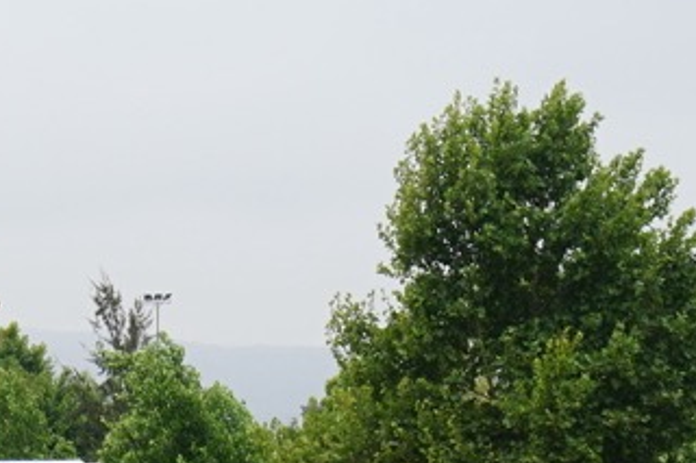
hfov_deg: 11.2
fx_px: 3478
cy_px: 849
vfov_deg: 7.4
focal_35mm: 180
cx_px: -165
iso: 100
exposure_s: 1/80
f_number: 11
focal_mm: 45
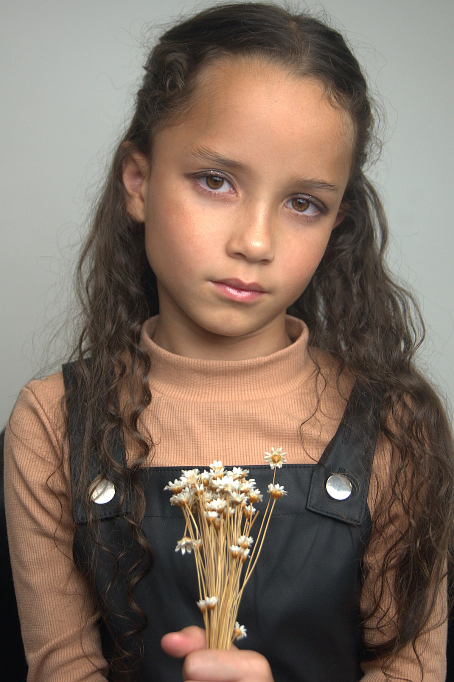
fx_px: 1135
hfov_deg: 22.6
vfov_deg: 33.4
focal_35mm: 60
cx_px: 227
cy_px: 341
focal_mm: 40
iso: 250
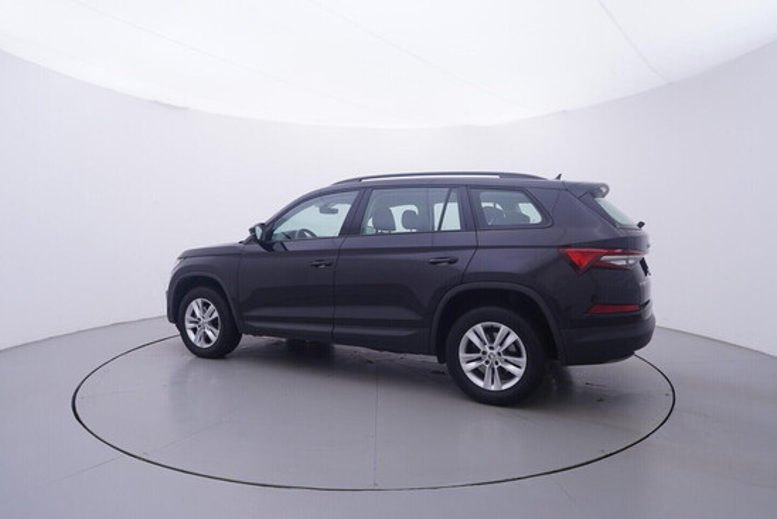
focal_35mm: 22
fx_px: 486
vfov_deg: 56.2
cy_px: 260
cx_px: 388
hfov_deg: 77.3
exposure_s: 1/80
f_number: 5
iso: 200
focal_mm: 15
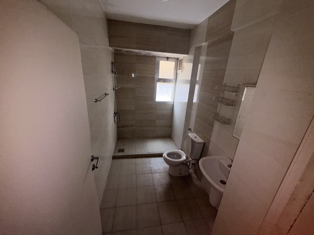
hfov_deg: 102.0
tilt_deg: -18.2
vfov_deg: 85.7
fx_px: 127
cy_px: 118
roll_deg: -3.1
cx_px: 157
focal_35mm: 14
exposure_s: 1/121
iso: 50
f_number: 2.2
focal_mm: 2.22
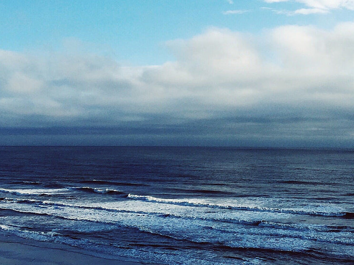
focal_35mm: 64
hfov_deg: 30.2
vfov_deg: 22.7
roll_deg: -0.2
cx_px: 202
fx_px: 655
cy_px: 71
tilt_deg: +7.6
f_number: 2.2
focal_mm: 4.15
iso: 32
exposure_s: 1/1980
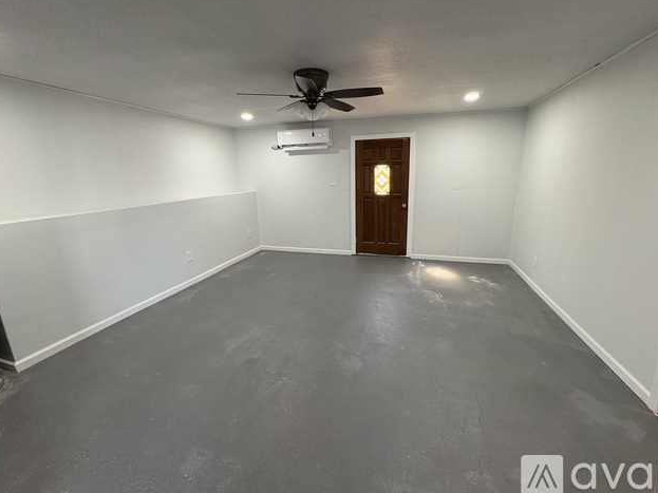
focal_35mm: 15
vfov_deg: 81.7
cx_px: 340
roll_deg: +1.1
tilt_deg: -12.6
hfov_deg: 98.1
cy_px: 233
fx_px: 285
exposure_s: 1/60
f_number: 2.2
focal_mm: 2.22
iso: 200
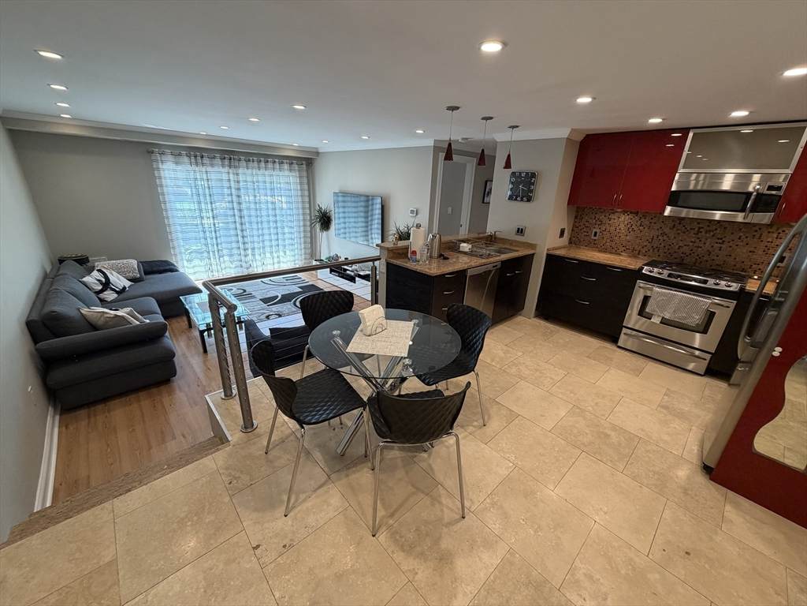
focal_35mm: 14
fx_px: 326
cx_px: 404
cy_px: 303
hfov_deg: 102.1
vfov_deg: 85.7
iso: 200
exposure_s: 1/120
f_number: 2.2
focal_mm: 2.22
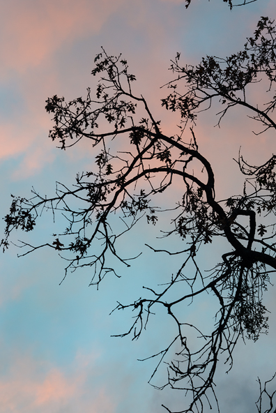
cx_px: 184
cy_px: 176
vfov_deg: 7.2
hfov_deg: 4.8
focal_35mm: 287
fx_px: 3293
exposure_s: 1/15
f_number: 16
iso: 200
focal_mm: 170
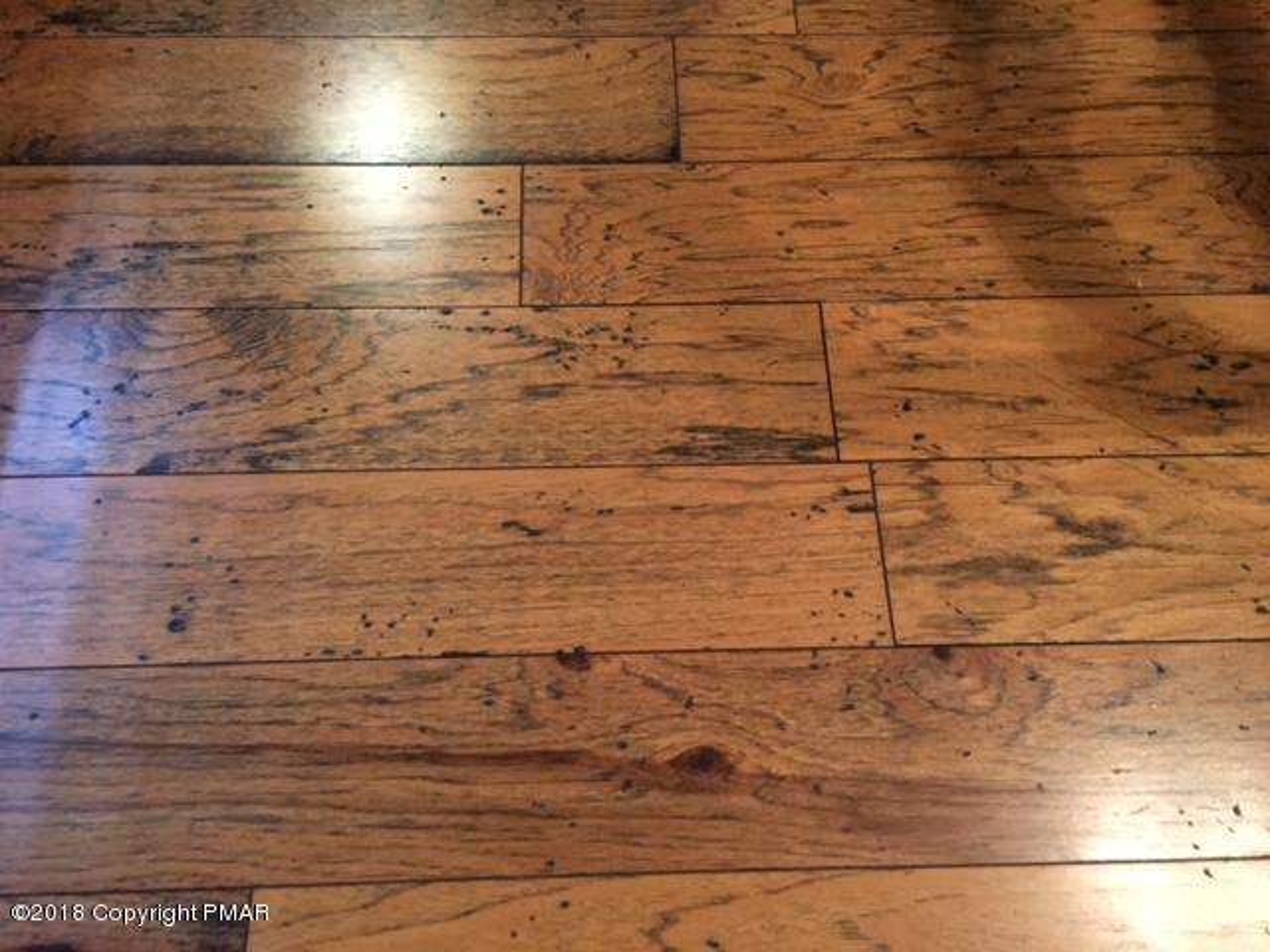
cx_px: 635
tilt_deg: -65.0
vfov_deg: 48.2
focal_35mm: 29
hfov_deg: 61.7
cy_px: 476
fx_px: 1064
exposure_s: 1/15
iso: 320
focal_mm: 4.15
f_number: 2.2
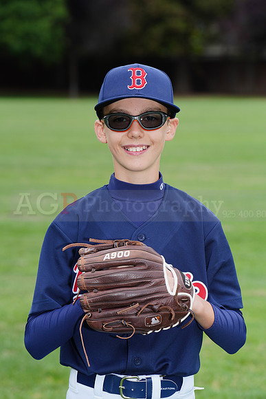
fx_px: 2215
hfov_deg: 6.9
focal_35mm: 200
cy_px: 200
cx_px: 133
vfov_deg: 10.3
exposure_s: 1/200
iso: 200
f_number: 9
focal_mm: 200
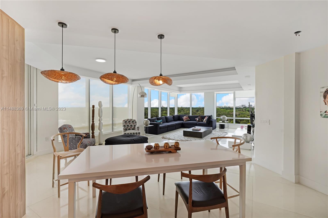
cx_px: 164
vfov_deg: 73.7
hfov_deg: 96.7
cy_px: 109
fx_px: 146
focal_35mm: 16
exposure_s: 1/10
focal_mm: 16
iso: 200
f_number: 9
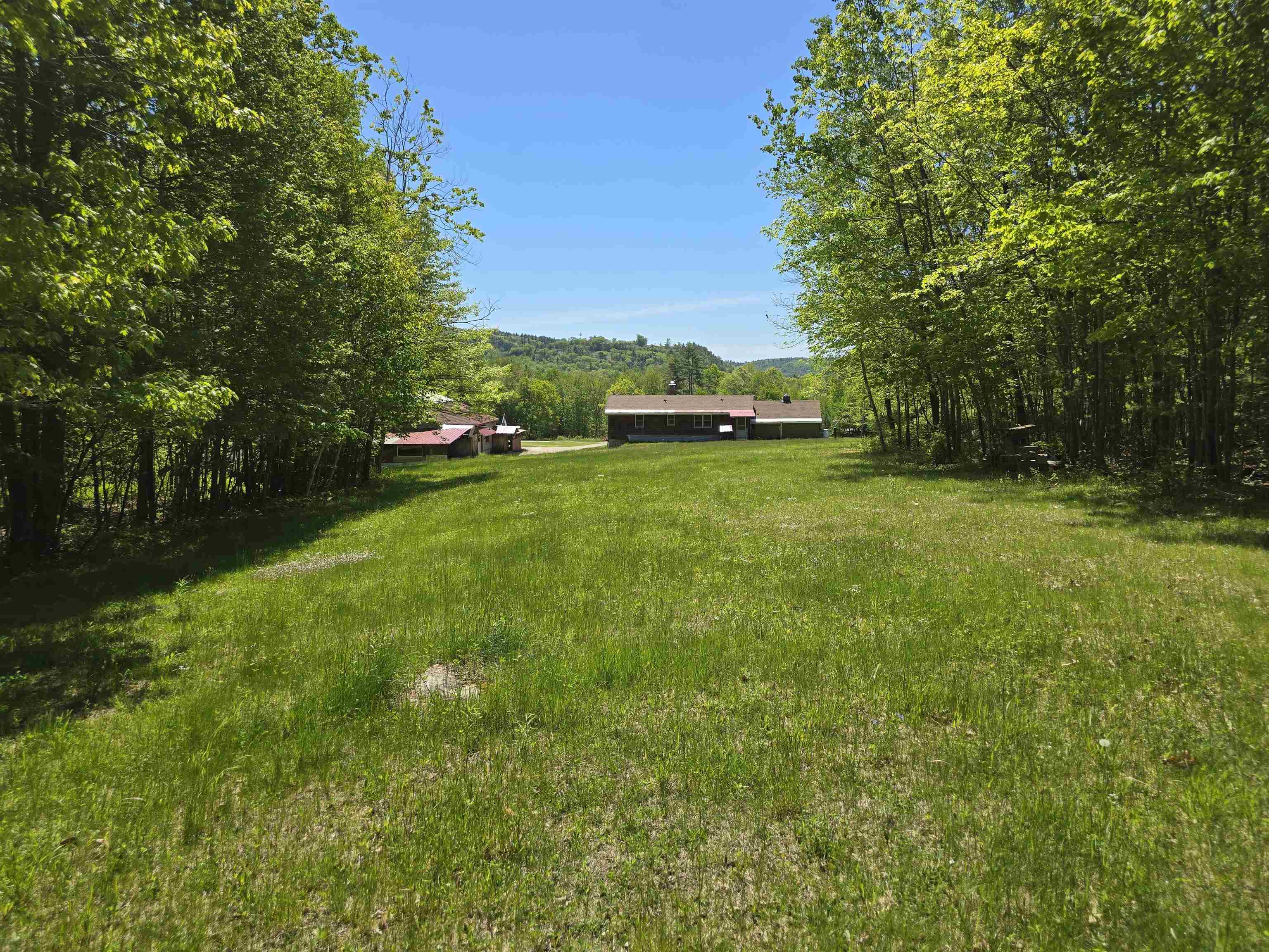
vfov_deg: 58.9
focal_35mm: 23
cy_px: 476
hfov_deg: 73.9
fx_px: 843
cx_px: 634
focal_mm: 6.3
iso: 12
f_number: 1.7
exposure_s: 1/892
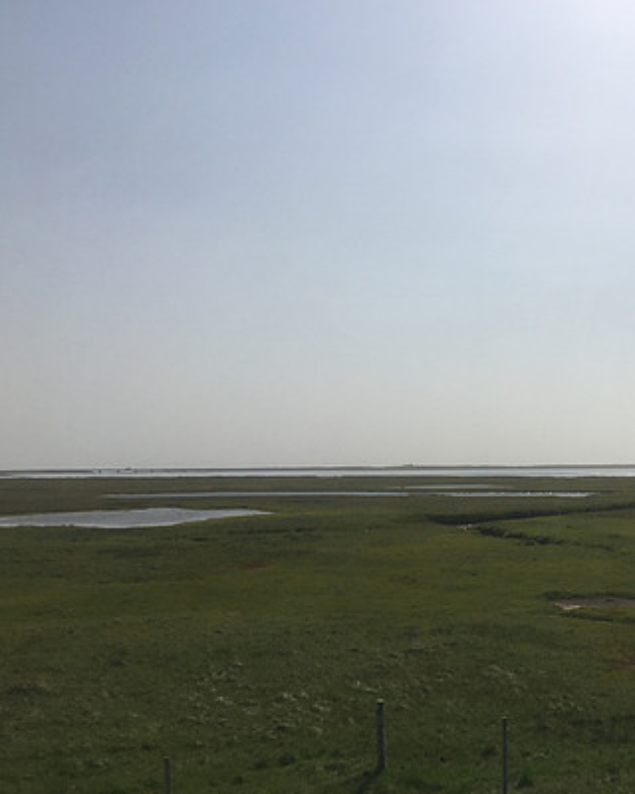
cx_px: 556
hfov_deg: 34.7
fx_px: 963
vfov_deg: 44.8
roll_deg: -1.4
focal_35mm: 41
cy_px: 398
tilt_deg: +4.1
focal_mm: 4.15
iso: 25
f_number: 2.2
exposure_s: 1/4808
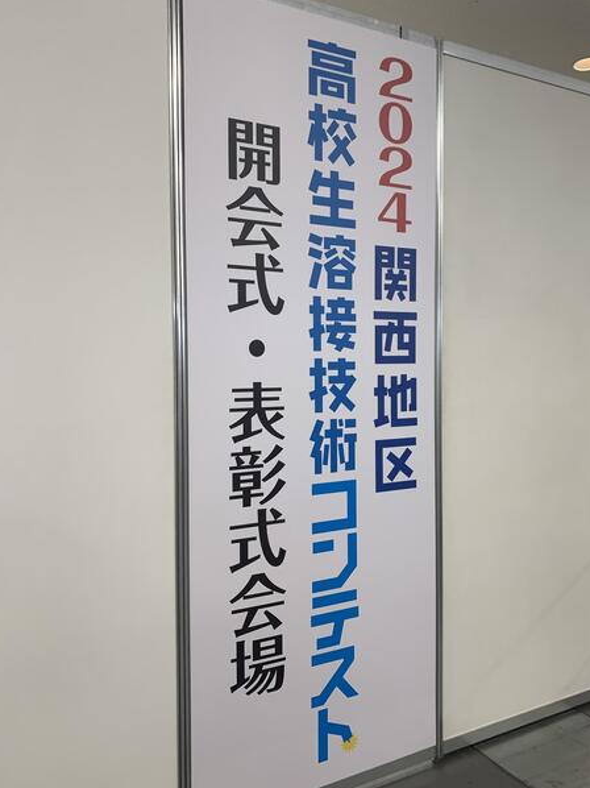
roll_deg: +0.1
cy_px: 395
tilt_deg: -1.3
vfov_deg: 61.7
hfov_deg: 48.1
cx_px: 323
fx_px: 660
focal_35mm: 29
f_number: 1.8
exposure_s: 1/60
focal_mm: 4.2
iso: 50
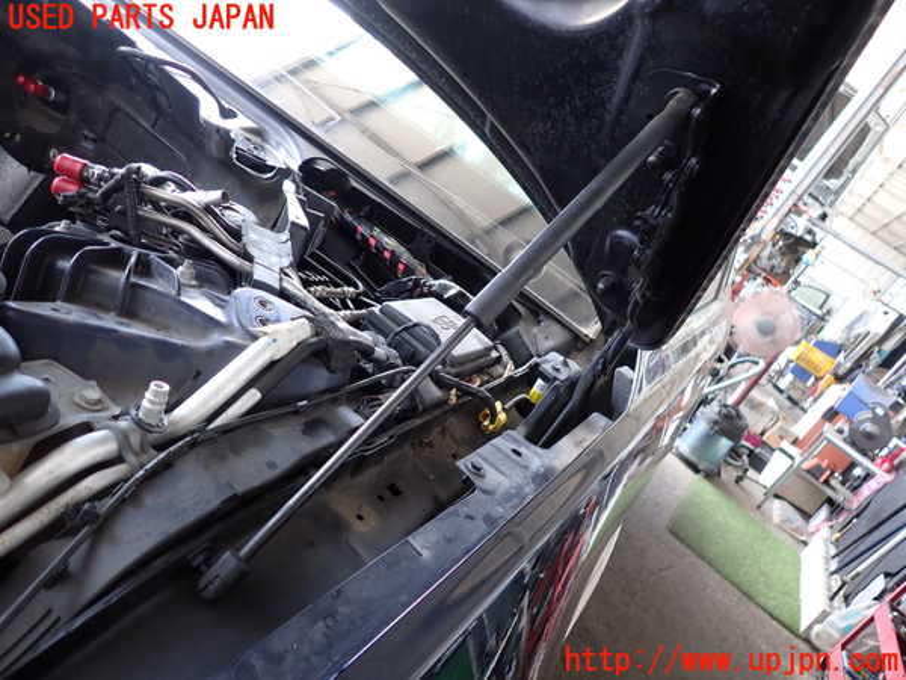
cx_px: 453
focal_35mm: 25
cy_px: 340
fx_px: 654
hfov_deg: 69.4
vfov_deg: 54.9
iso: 200
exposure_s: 1/60
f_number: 2
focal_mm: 4.5
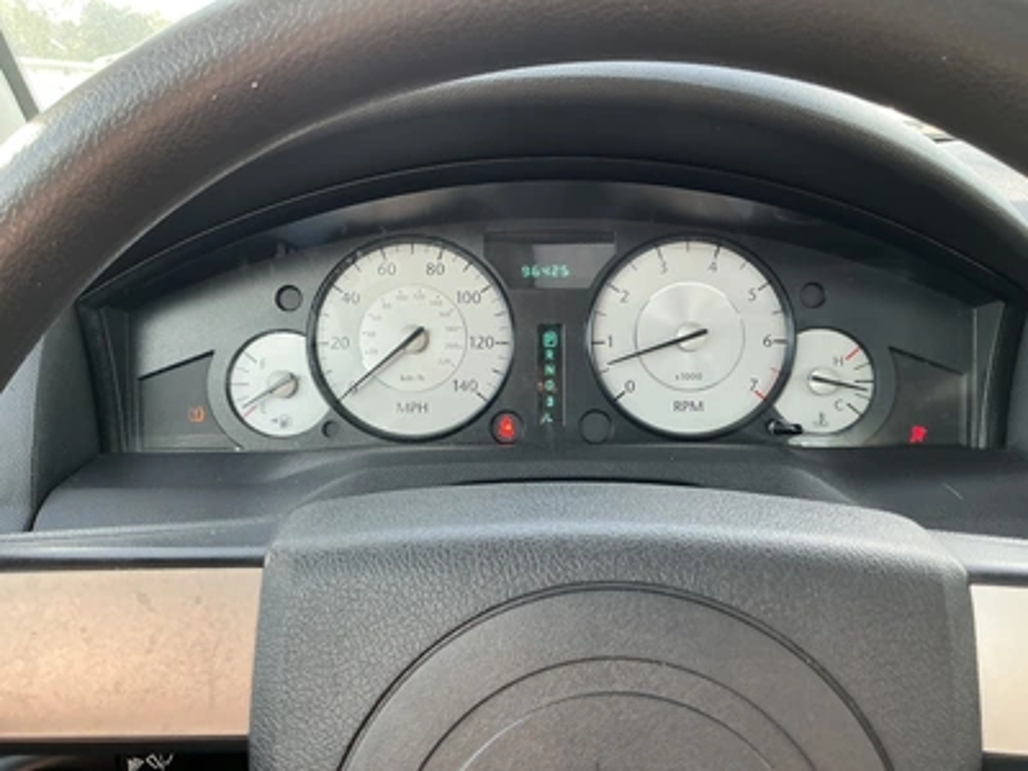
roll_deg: +1.7
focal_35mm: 28
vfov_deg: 49.7
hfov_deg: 63.4
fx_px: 832
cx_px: 514
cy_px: 386
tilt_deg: -16.9
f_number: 1.8
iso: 64
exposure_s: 1/96
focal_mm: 3
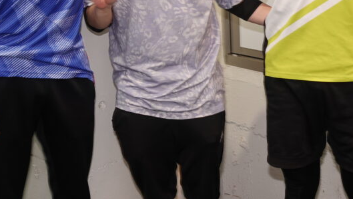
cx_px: 194
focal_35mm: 77
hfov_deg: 27.5
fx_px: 721
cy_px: -26
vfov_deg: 15.3
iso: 80
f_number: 2.8
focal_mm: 14.49
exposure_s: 1/30
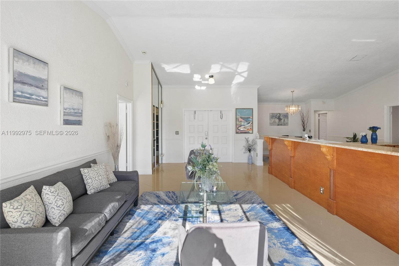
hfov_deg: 100.4
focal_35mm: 15
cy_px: 133
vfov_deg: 77.3
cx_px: 200
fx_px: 166
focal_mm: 10
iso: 800
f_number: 8
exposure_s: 1/200
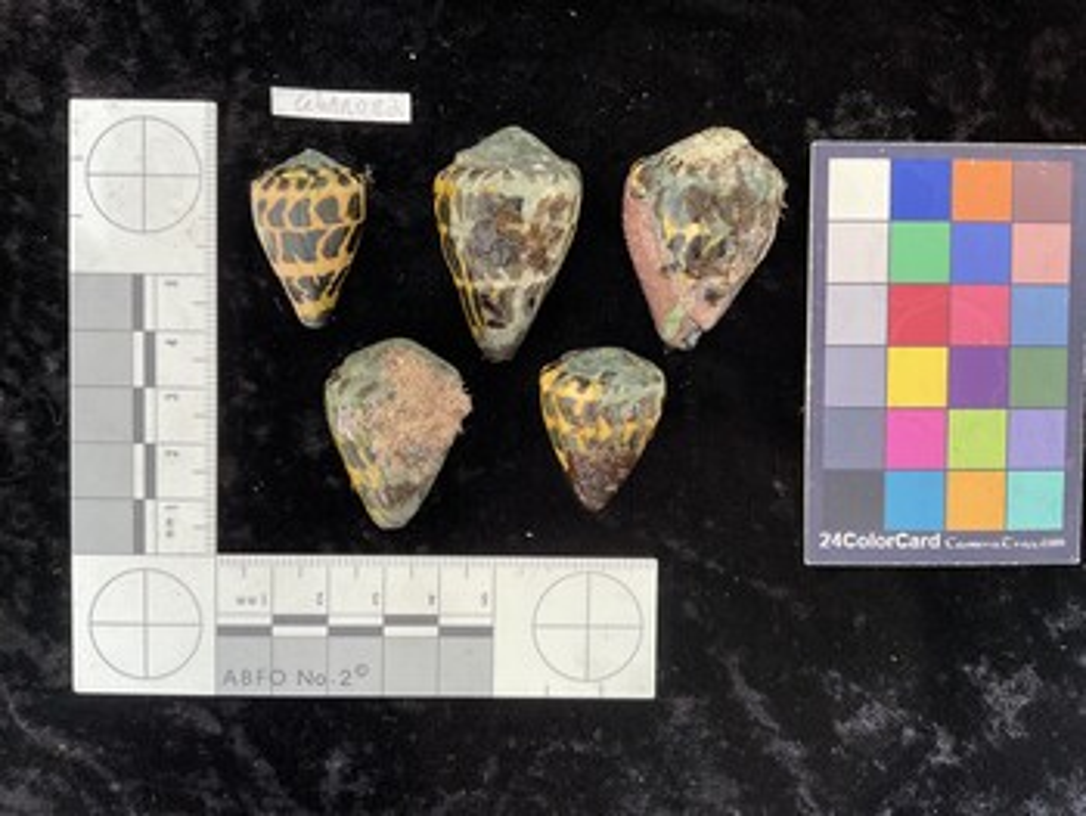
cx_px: 543
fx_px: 910
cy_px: 408
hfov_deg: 61.6
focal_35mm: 29
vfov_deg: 48.3
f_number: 1.8
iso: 50
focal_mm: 3
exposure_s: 1/60
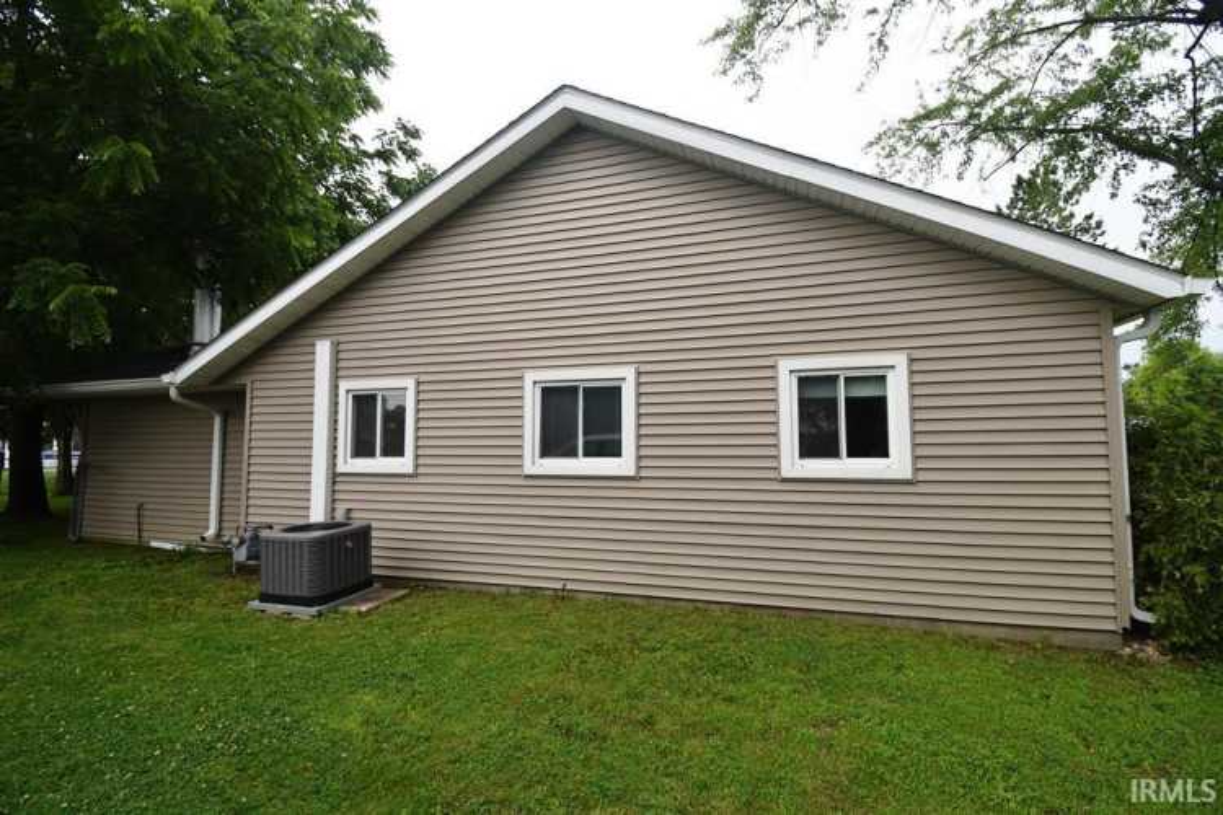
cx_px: 612
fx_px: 510
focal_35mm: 15
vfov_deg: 77.3
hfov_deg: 100.4
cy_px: 408
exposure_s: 1/160
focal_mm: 10
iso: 100
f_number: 6.3
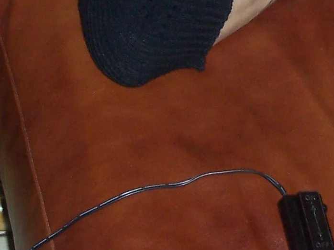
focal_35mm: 175
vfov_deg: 8.3
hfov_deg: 11.3
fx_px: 1688
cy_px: -126
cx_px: 276
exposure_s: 1/60
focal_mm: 8.6
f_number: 3.4
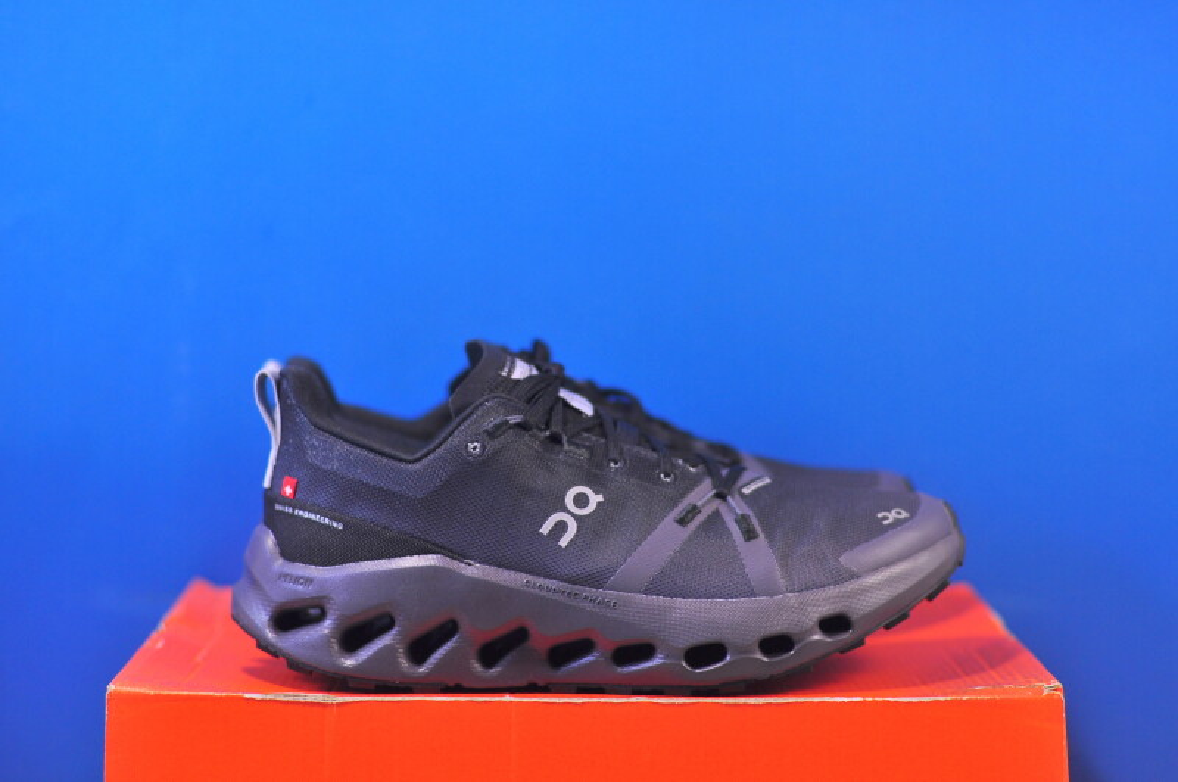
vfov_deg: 18.1
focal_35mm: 75
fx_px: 2451
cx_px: 589
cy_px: 391
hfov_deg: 27.0
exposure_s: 1/320
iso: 250
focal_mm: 50
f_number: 2.2
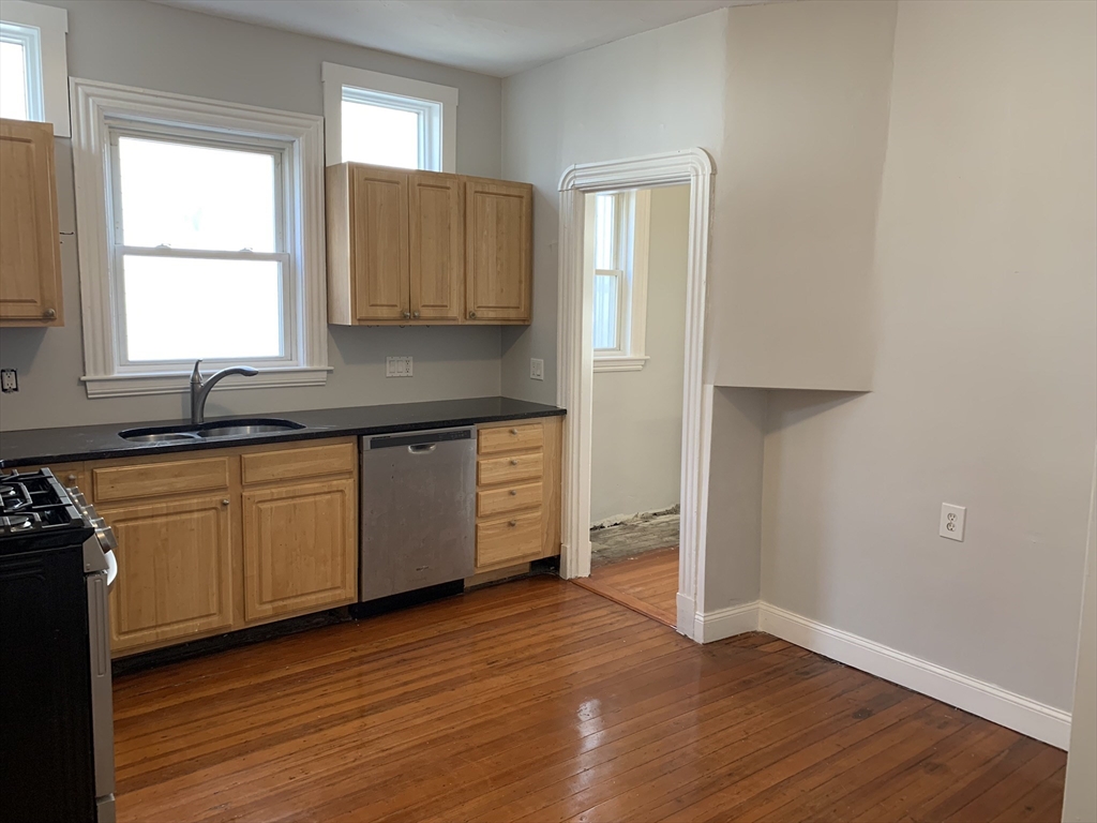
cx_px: 548
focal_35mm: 26
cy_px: 412
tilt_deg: -7.9
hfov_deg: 67.3
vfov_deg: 53.1
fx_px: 824
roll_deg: -1.2
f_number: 1.8
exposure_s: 1/60
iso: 125
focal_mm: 4.25
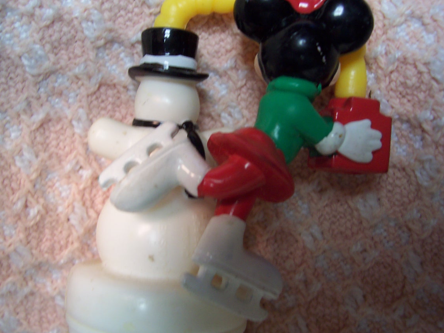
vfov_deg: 36.8
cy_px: 161
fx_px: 500
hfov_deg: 47.9
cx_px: 217
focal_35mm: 39
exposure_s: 1/30
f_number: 2.8
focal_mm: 5.6
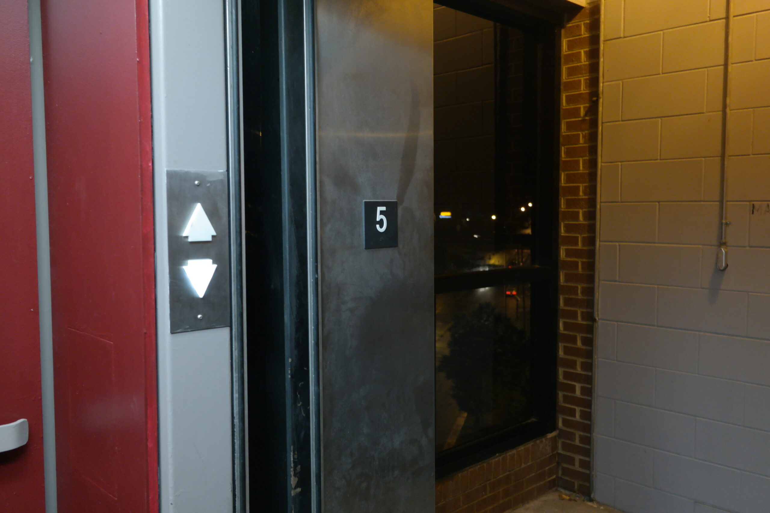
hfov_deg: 61.9
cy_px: 256
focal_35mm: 30
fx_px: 642
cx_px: 385
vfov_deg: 43.6
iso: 800
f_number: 3.5
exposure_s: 1/40
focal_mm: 20
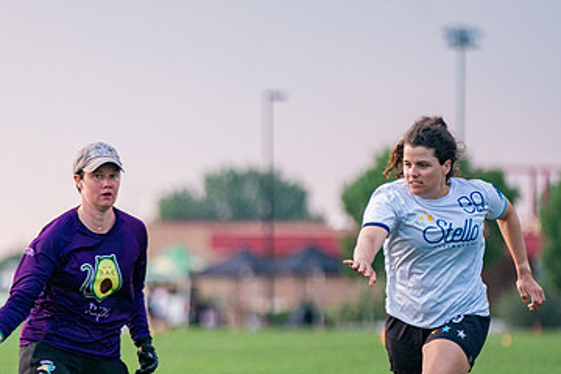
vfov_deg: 3.5
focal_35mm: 391
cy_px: 314
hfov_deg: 5.3
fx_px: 6093
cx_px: 112
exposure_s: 1/2500
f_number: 2.8
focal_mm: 191
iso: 1250
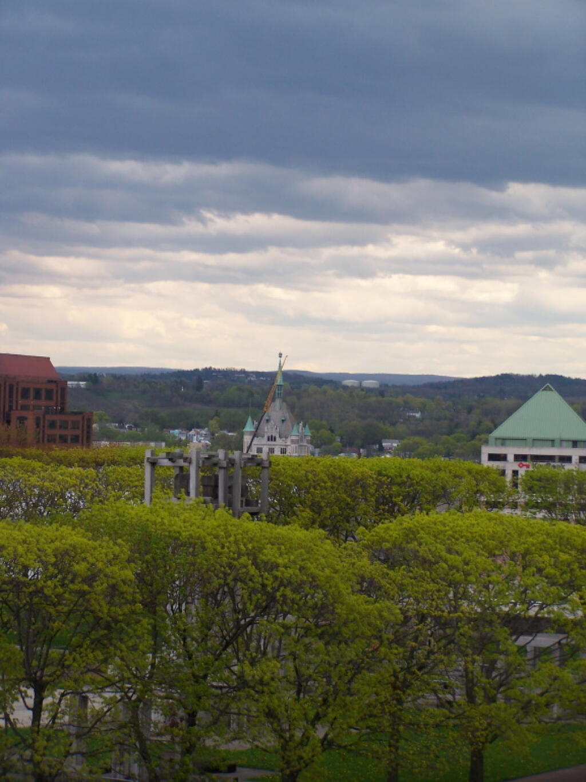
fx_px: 2640
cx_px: 293
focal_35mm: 117
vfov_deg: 16.8
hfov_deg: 12.7
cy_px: 391
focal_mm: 19.4
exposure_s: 1/400
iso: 80
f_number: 3.2
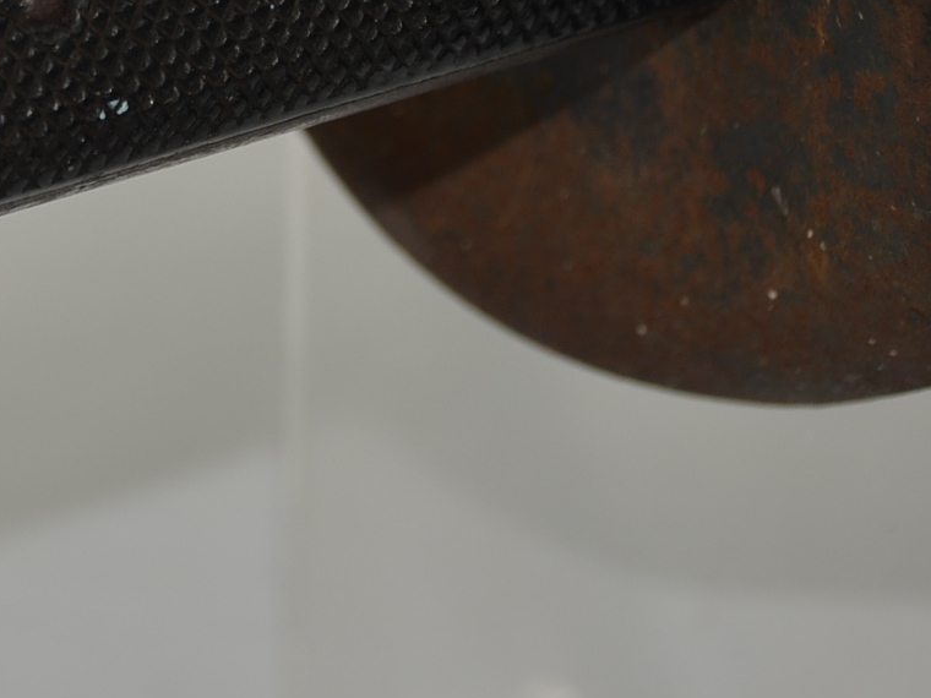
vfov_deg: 6.6
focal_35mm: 224
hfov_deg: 8.8
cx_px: 11
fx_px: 6024
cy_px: -138
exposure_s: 1/250
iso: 180
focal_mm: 48
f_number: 4.8
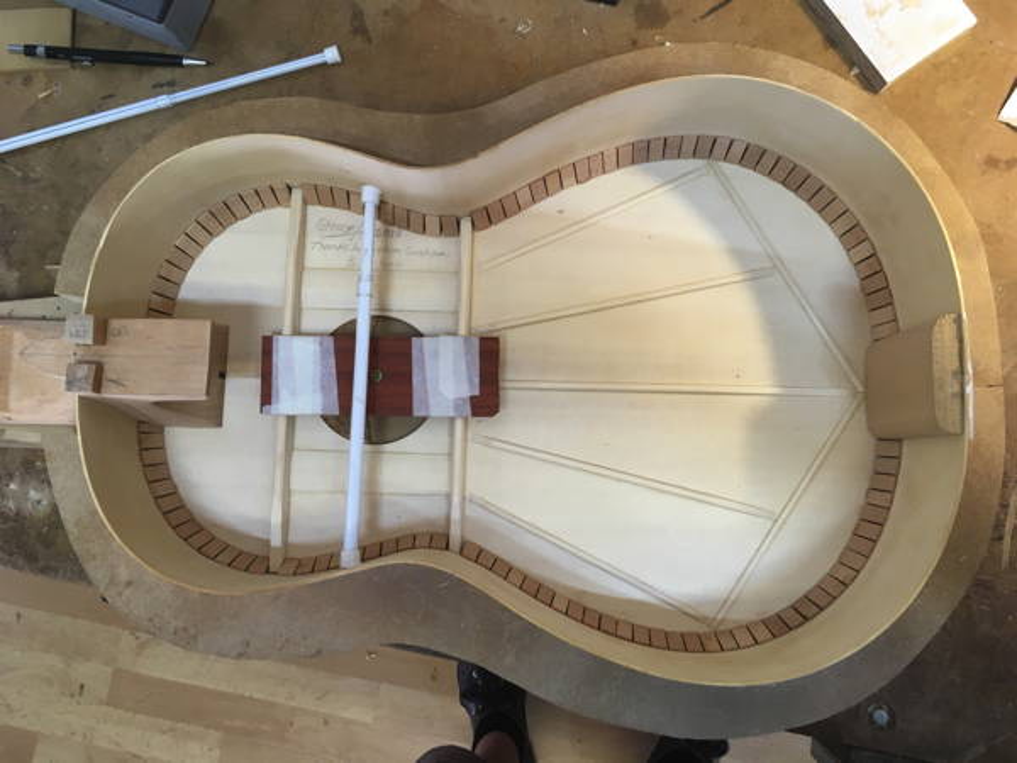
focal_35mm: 29
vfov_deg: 48.2
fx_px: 852
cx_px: 508
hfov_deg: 61.7
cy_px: 382
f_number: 2.2
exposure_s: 1/33
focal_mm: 4.15
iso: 64
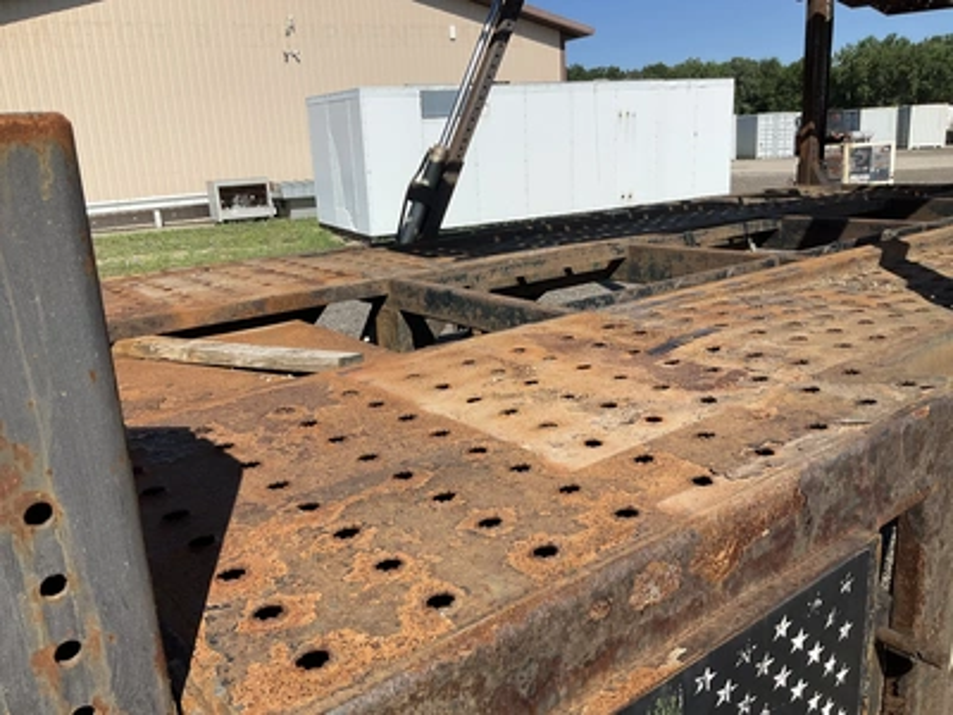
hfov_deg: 61.7
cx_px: 476
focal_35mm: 29
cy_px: 358
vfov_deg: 48.2
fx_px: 798
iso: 25
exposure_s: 1/2058
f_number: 1.8
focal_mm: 3
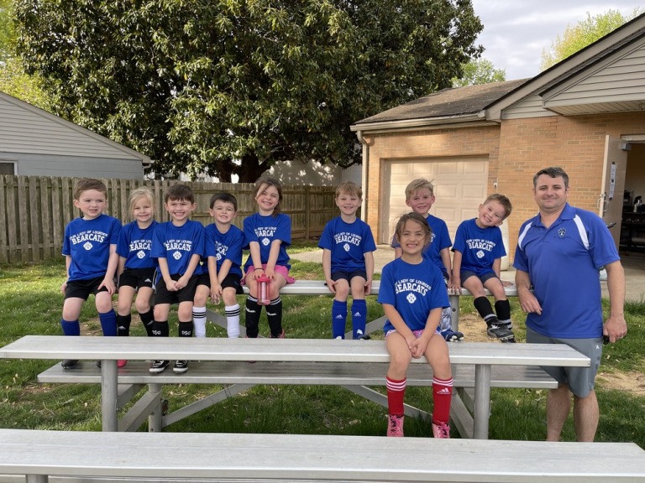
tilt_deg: -6.8
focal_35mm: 26
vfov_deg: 53.1
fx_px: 484
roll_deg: -0.8
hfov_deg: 67.3
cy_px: 242
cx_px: 322
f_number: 1.6
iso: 32
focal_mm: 5.1
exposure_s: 1/388
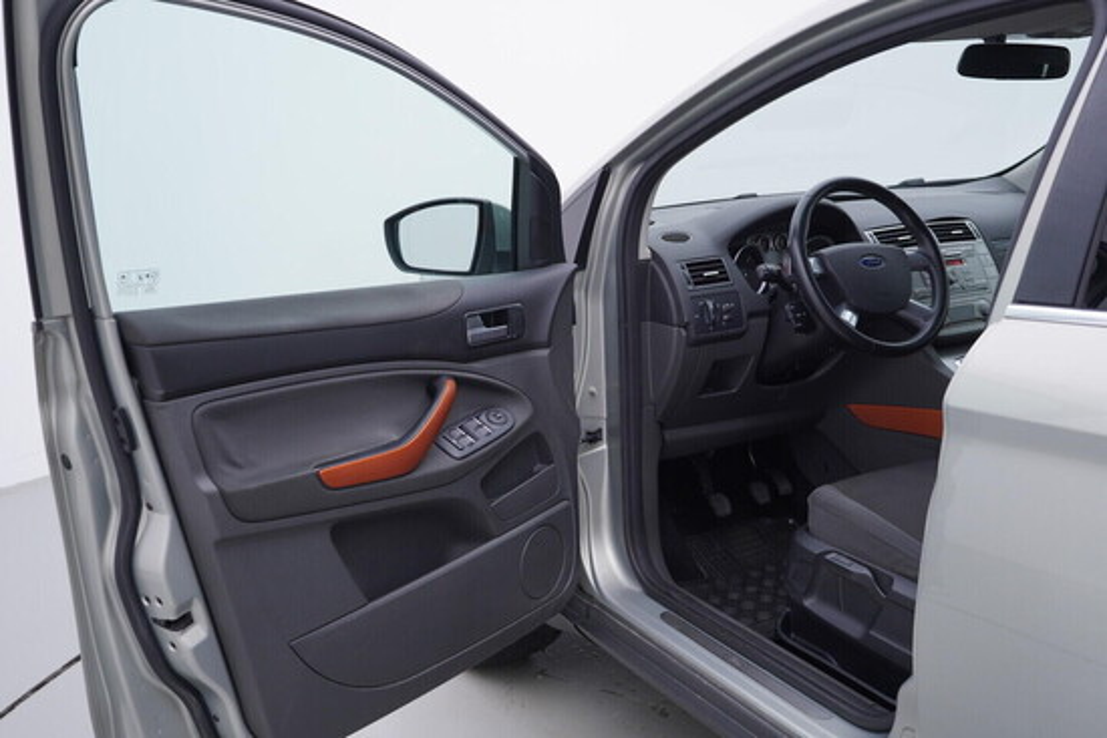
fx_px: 1107
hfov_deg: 53.1
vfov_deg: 36.9
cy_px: 369
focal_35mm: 36
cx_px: 554
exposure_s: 1/60
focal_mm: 24
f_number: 3.5
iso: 125
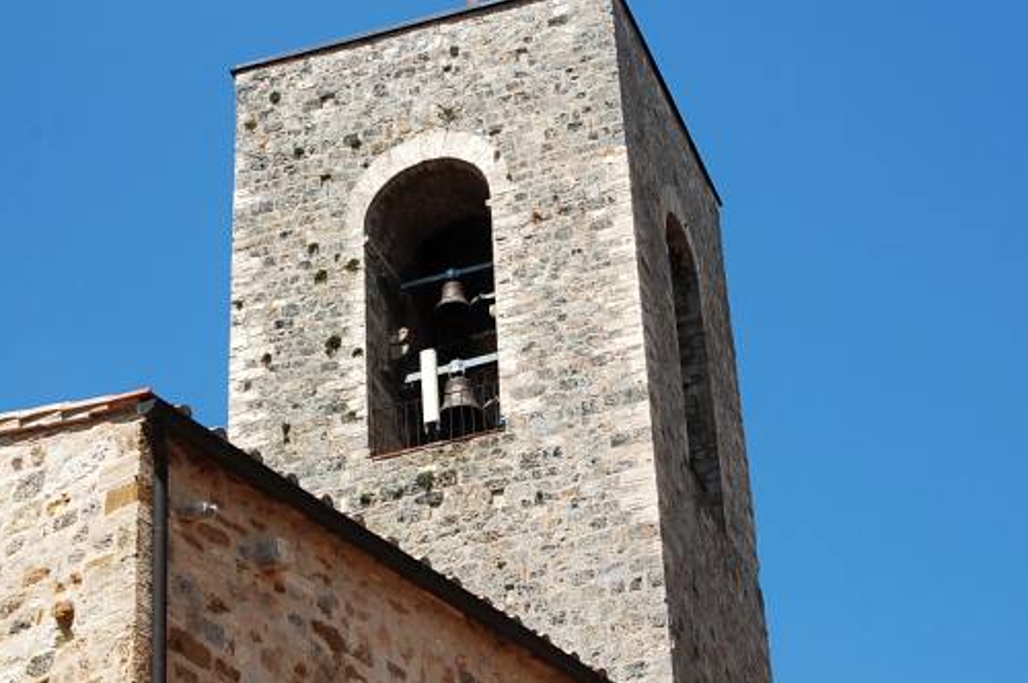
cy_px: 284
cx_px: 520
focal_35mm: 103
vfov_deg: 13.3
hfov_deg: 19.9
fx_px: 2937
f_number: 10
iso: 200
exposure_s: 1/320
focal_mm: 52
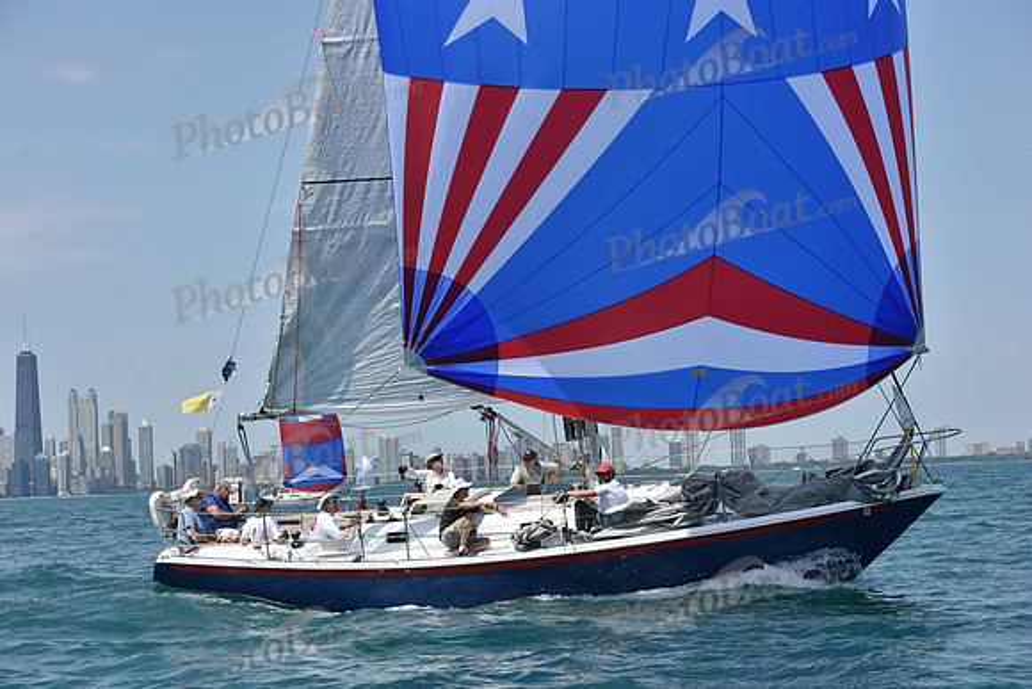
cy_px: 344
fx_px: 2007
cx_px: 516
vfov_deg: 19.5
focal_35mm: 70
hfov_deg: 28.8
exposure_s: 1/1250
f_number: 8
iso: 250
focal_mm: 70
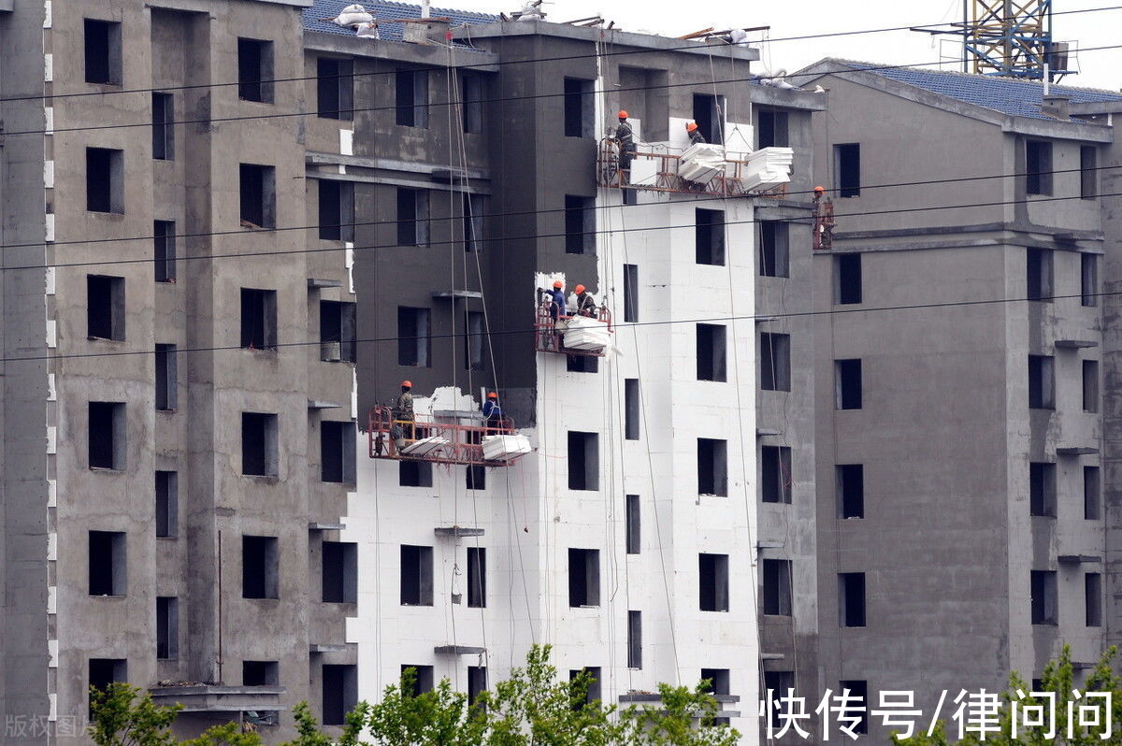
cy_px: 373
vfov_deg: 4.6
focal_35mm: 300
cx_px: 561
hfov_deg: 6.9
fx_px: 9342
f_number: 9
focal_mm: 200
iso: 200
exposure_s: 1/320
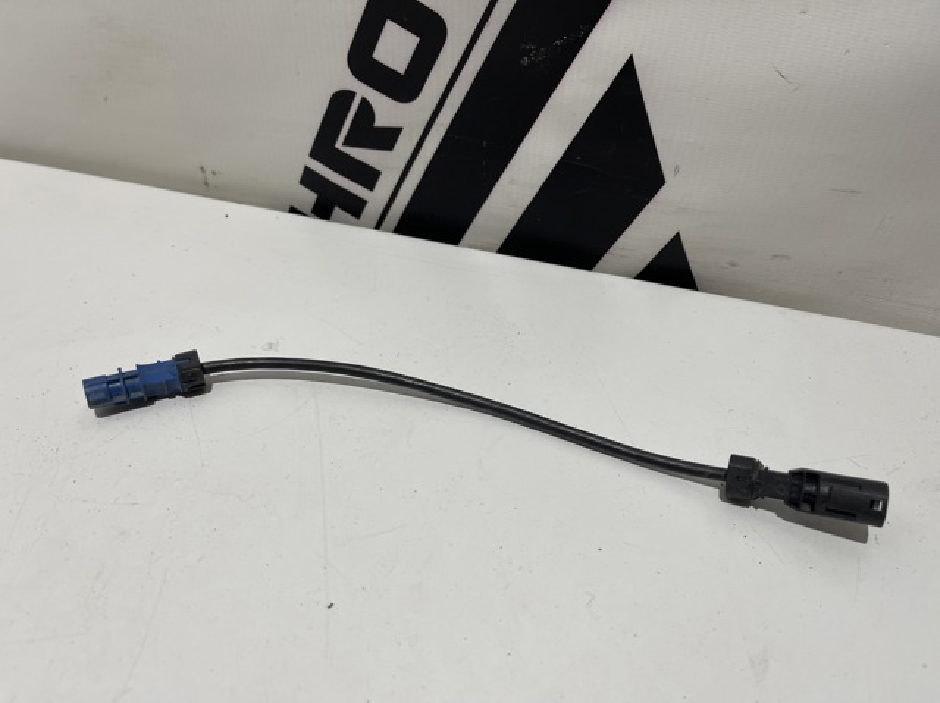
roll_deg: -4.6
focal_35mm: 25
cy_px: 352
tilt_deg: -40.3
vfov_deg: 54.8
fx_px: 678
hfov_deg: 69.4
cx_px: 470
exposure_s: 1/100
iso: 125
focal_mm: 5.1
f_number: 1.6
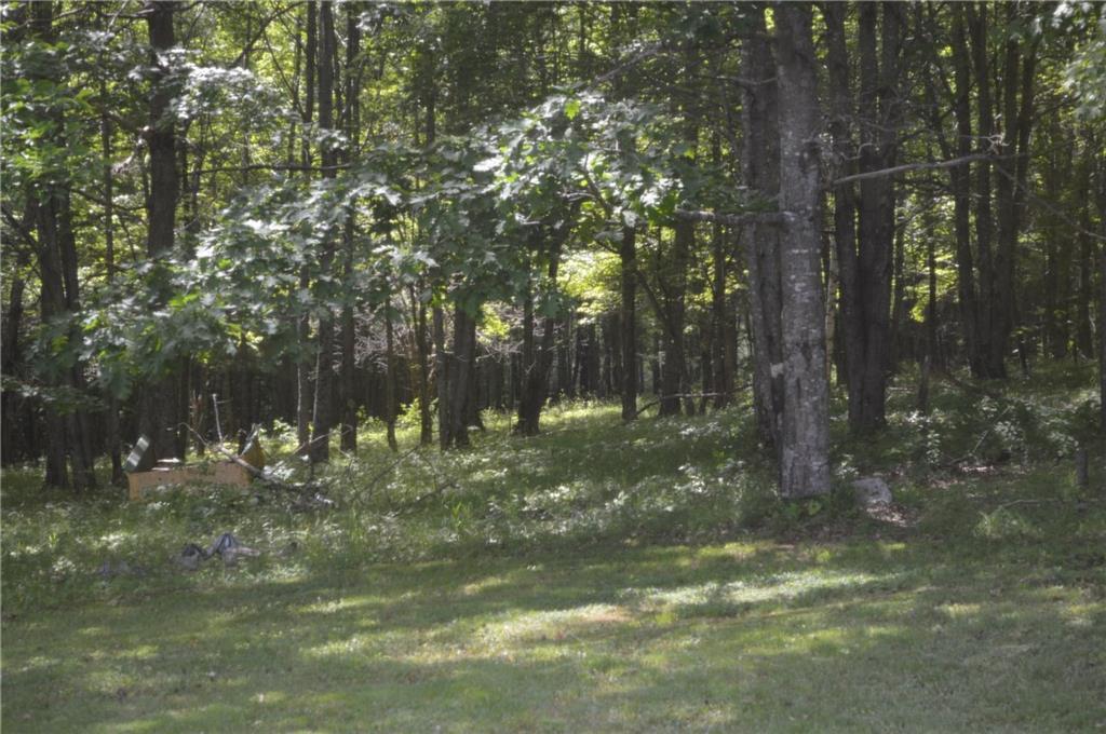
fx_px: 2531
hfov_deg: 24.6
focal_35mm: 82
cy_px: 367
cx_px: 553
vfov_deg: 16.5
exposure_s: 1/125
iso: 280
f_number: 5.6
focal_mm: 55
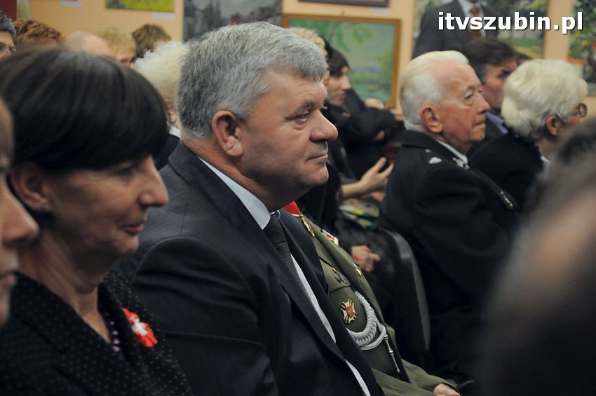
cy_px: 198
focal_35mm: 93
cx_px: 298
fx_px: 1538
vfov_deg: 14.7
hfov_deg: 21.9
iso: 2500
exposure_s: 1/80
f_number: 5.3
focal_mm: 62
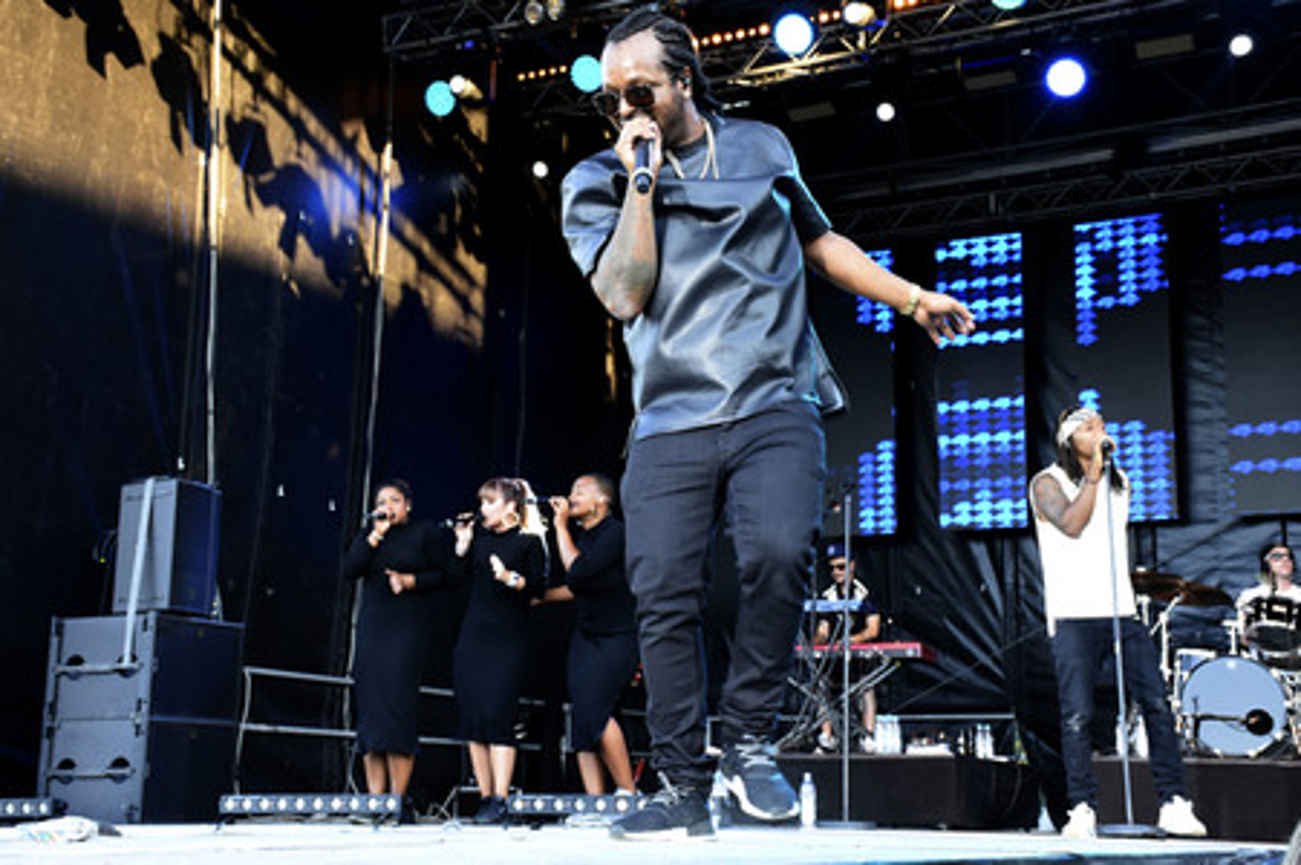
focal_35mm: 52
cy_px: 432
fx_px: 1896
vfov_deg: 25.7
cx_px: 650
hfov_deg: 37.9
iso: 1250
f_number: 6.3
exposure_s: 1/100
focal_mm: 35
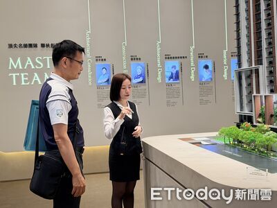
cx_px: 138
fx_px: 384
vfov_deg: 30.3
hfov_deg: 39.7
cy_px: 104
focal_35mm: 48
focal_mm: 6.76
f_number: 1.78
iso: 125
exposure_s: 1/110
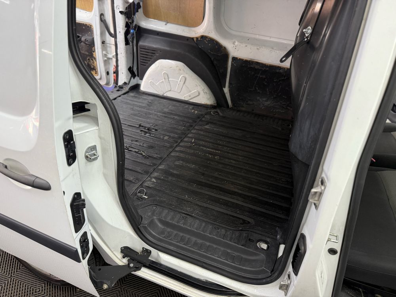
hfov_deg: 71.6
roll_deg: -3.0
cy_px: 148
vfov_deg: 56.8
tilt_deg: -30.7
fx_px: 275
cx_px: 198
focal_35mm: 24
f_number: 1.78
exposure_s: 1/50
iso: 200
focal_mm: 6.76
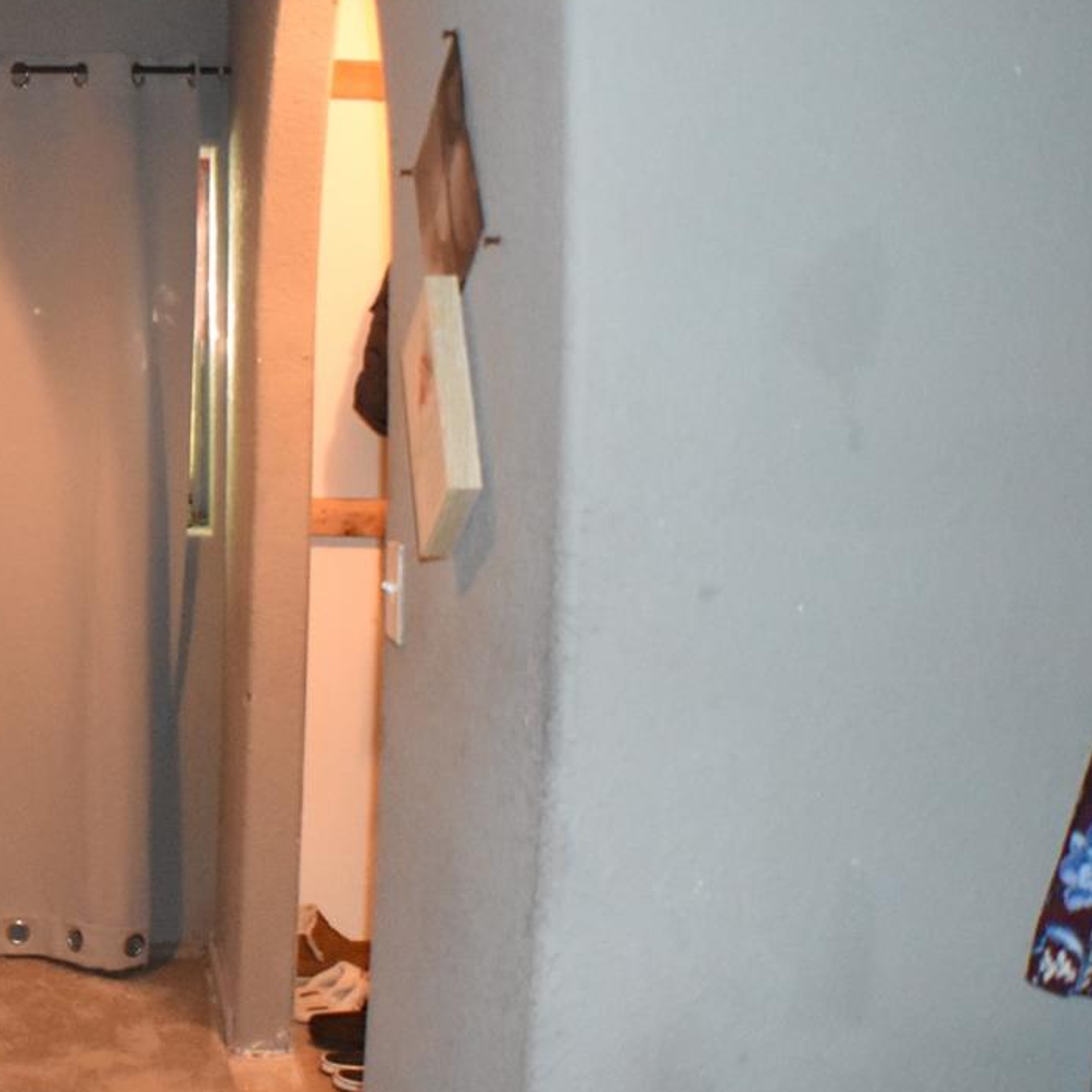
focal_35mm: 67
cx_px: -22
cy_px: 512
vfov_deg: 25.7
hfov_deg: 24.5
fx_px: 2390
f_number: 3.8
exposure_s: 1/60
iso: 5600
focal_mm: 23
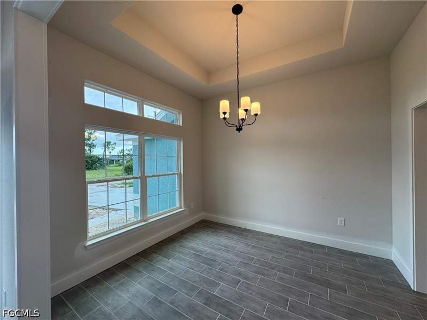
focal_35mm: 14
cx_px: 214
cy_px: 160
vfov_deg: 85.7
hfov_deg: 102.1
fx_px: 173
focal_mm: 2.22
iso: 64
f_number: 2.2
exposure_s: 1/120
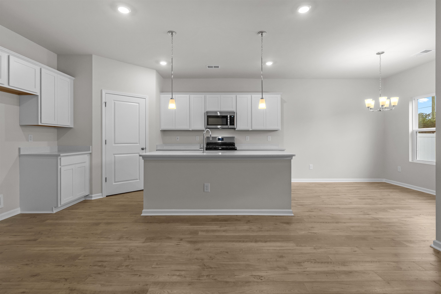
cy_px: 147
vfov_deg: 73.7
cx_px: 220
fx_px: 196
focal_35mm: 16
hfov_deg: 96.7
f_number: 8
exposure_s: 1/15
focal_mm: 16
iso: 1250
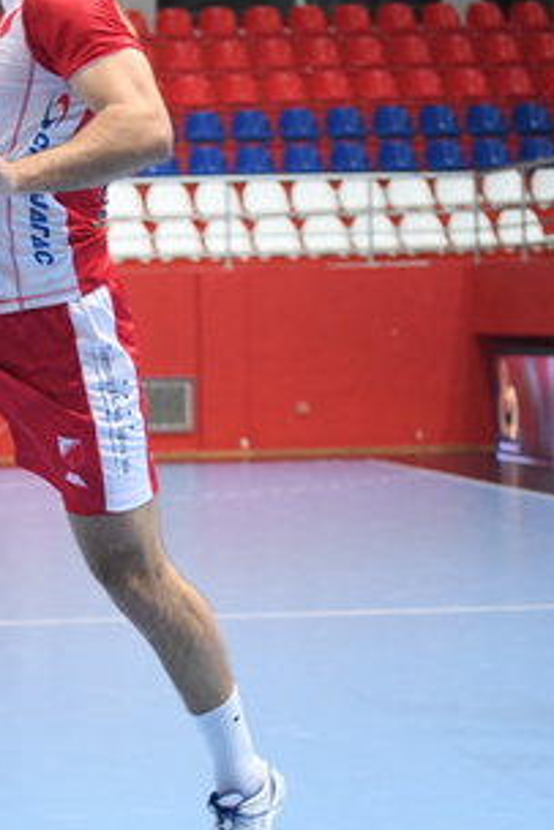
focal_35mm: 184
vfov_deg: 11.2
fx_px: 4242
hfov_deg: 7.3
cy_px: 517
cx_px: -349
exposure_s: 1/250
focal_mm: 70
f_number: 5
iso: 2500
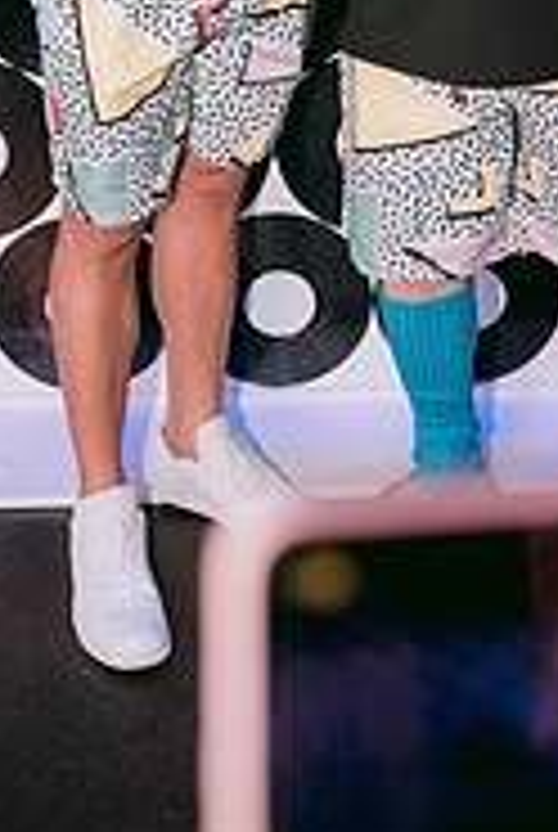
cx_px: 364
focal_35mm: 85
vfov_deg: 22.6
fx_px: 1969
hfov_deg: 16.1
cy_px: -72
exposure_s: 1/160
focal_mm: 35
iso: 1600
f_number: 2.8
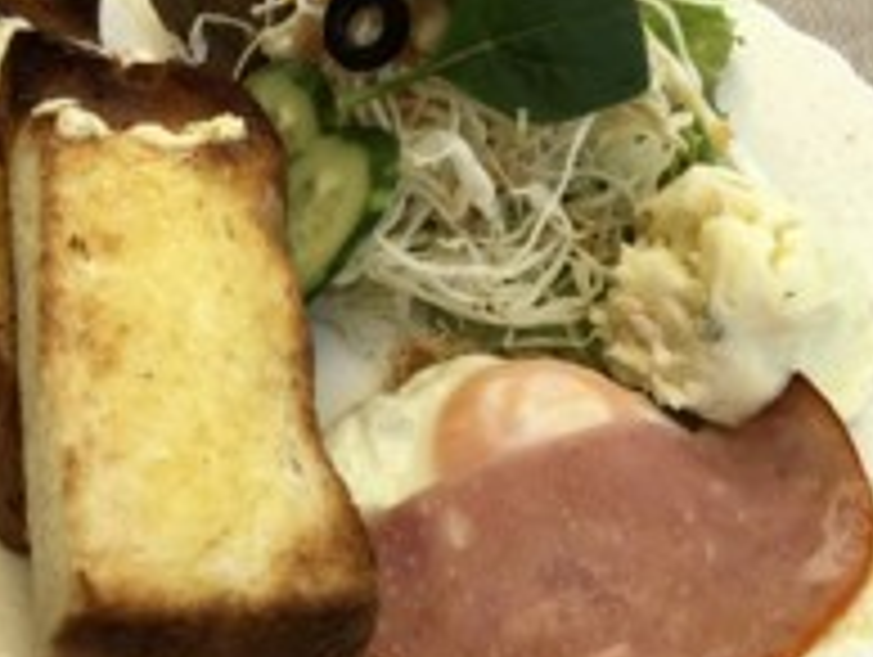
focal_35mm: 65
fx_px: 1641
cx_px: 346
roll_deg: -2.3
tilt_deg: -42.3
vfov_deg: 22.5
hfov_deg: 29.7
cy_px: 216
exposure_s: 1/171
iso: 20
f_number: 1.8
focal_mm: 4
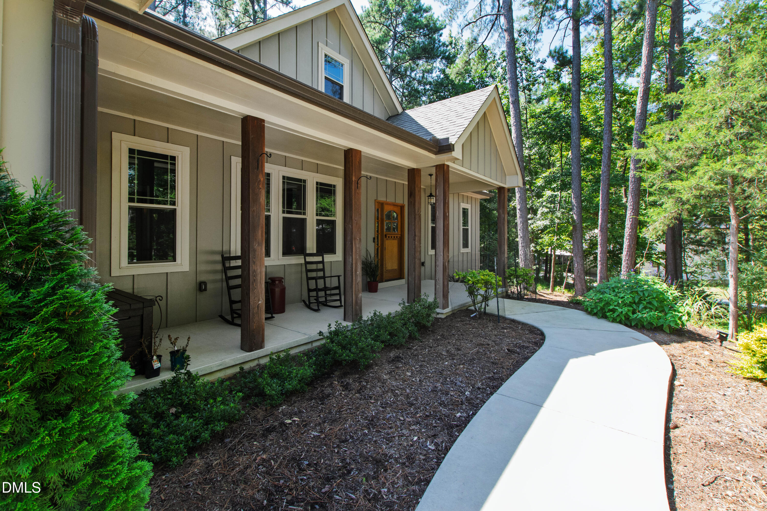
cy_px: 256
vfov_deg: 77.3
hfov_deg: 100.4
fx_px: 320
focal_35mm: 15
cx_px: 384
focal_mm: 10
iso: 320
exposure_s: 1/60
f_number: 9
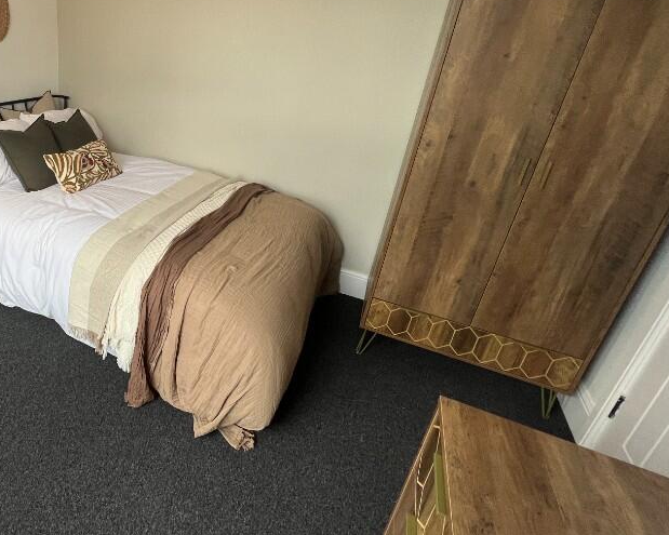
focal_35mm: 21
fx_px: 416
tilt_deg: -23.1
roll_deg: -3.4
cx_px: 159
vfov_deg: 64.8
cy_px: 209
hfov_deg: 71.7
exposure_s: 1/99
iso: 80
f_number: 1.8
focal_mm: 1.57
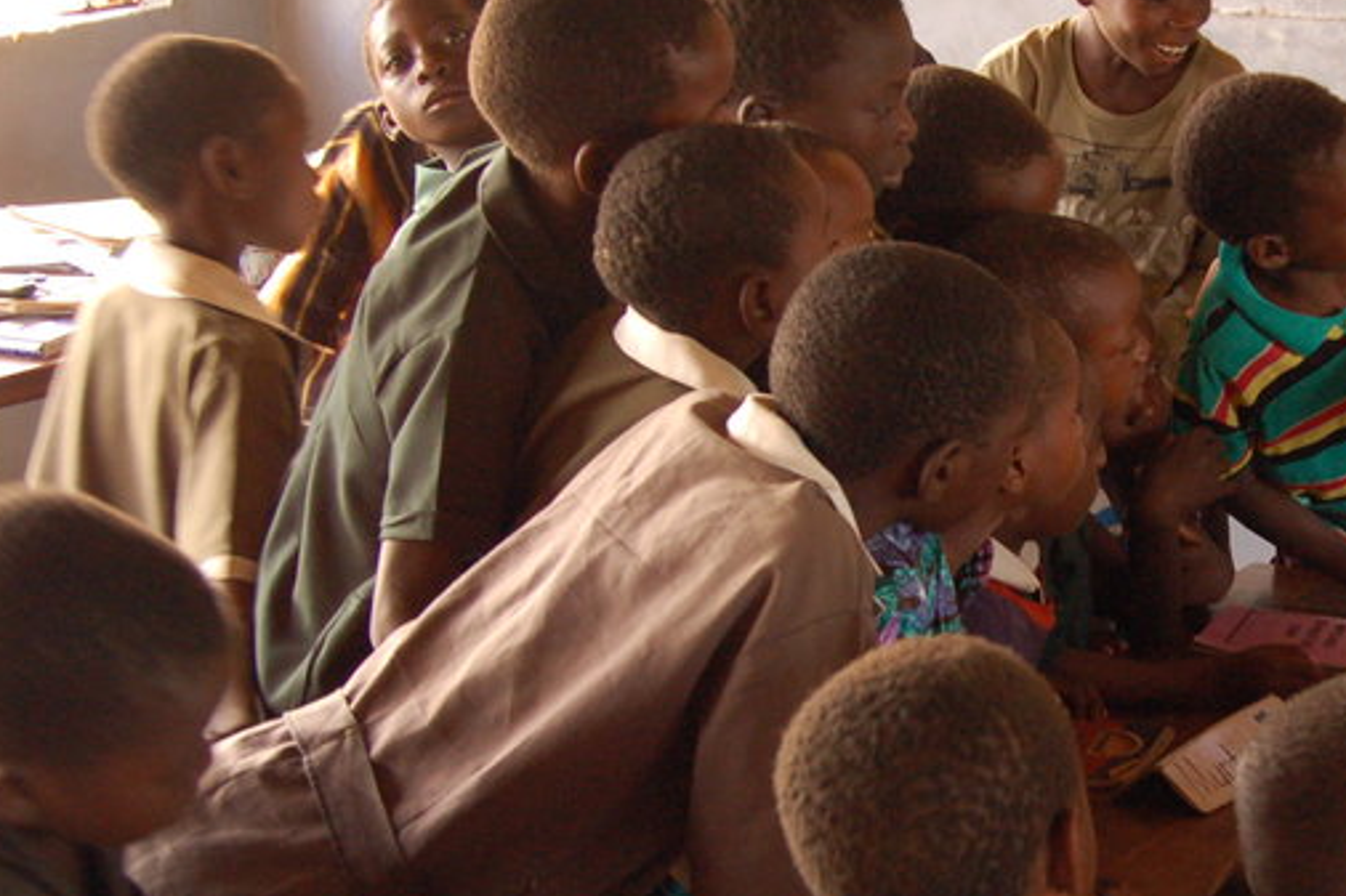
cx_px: 1131
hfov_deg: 22.0
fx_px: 3401
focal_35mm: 91
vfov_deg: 15.0
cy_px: 480
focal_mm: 30
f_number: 5.6
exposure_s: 1/40
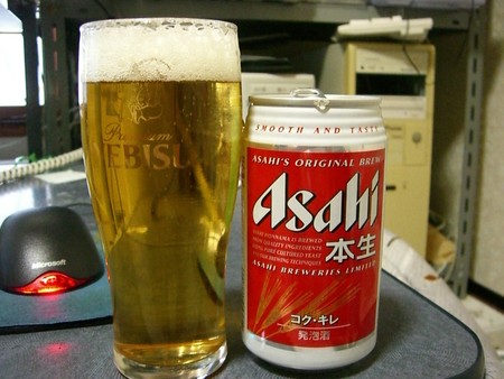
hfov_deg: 49.0
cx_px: 252
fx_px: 554
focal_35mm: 38
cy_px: 190
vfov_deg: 37.8
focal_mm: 6.2
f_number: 2.7
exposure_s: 1/40
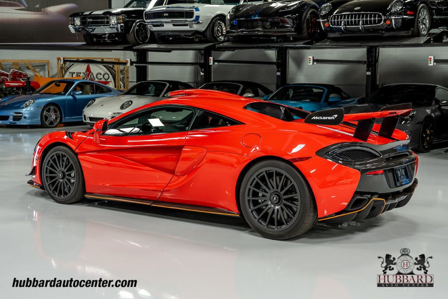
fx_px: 622
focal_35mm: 50
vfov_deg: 27.0
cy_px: 150
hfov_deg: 39.6
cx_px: 224
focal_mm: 50
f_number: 5
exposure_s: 1/60
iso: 800
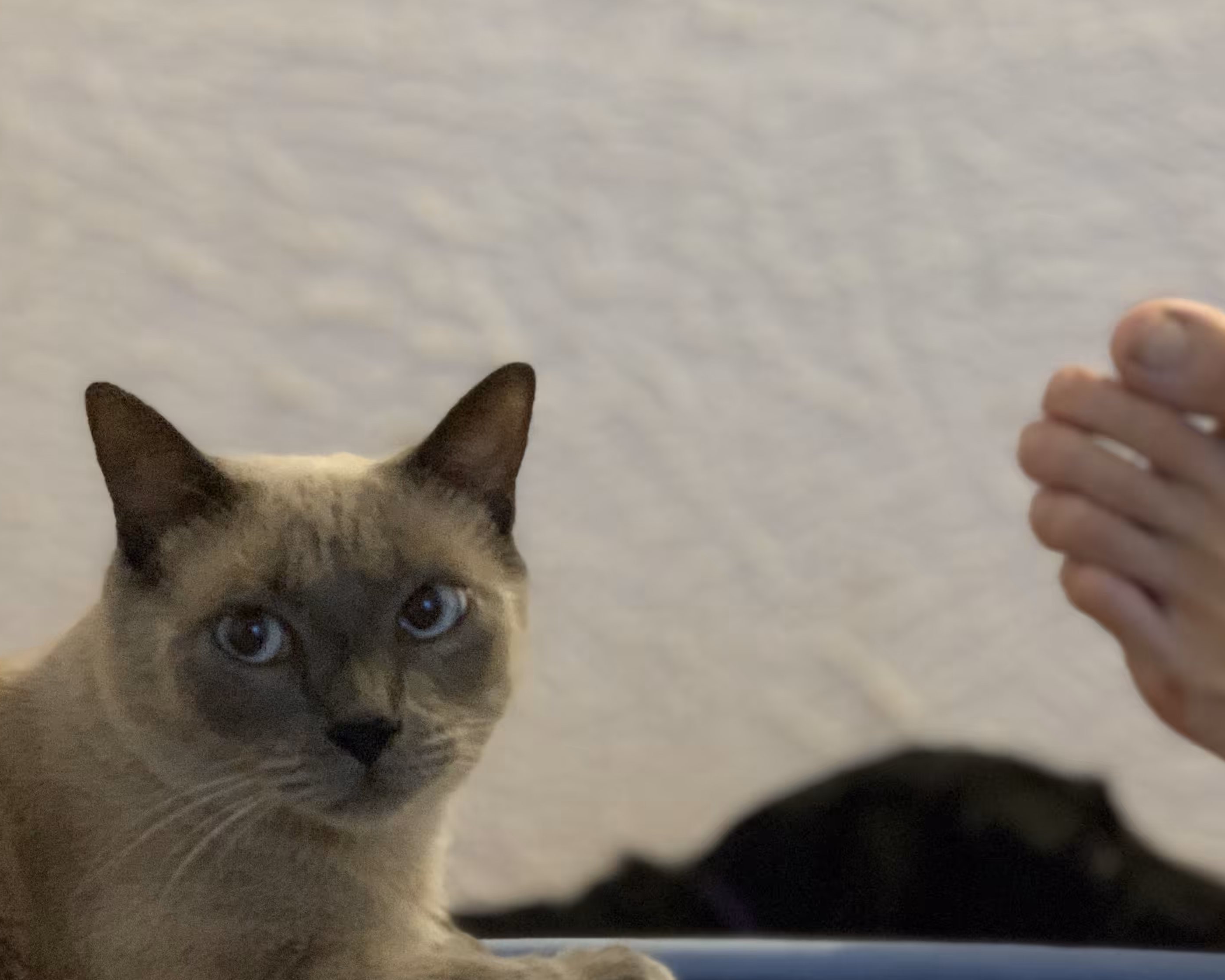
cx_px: 743
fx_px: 2647
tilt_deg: -2.6
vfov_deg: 21.0
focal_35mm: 73
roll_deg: -1.1
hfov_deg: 26.0
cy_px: 511
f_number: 2.4
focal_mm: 6
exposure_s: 1/45
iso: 400
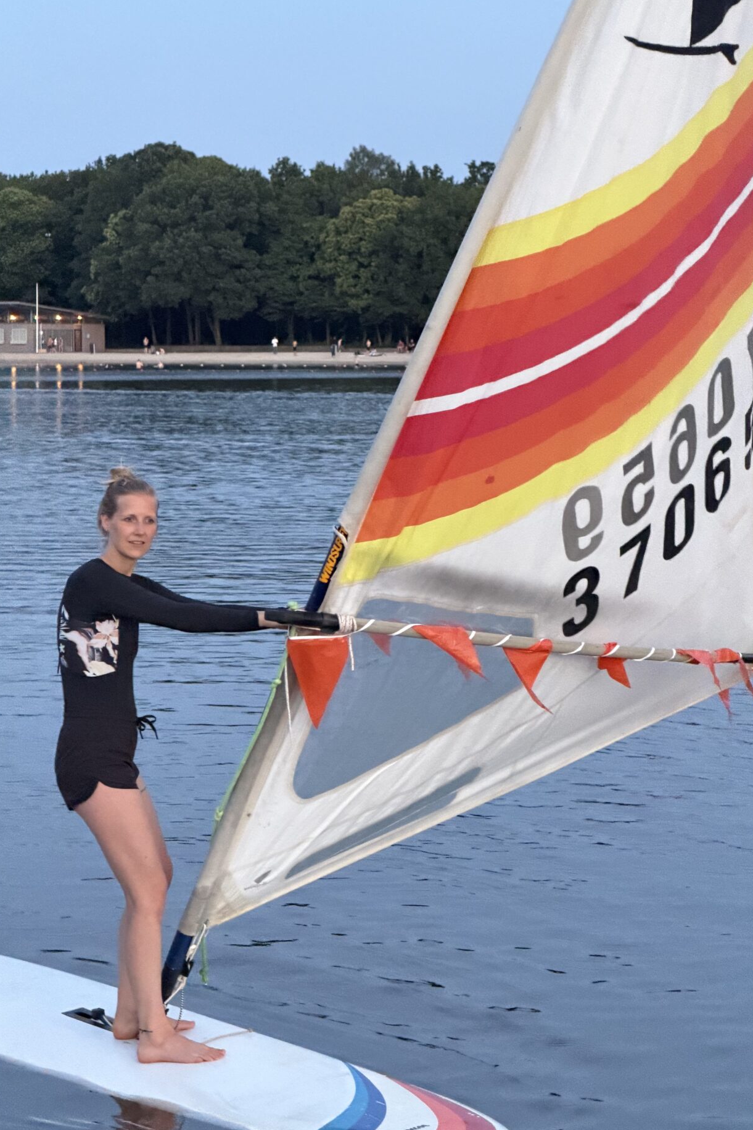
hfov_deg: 12.6
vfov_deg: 18.8
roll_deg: +0.4
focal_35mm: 109
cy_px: 579
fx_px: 3420
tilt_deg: -4.0
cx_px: 397
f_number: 2.8
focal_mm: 16.89
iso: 1250
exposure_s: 1/40
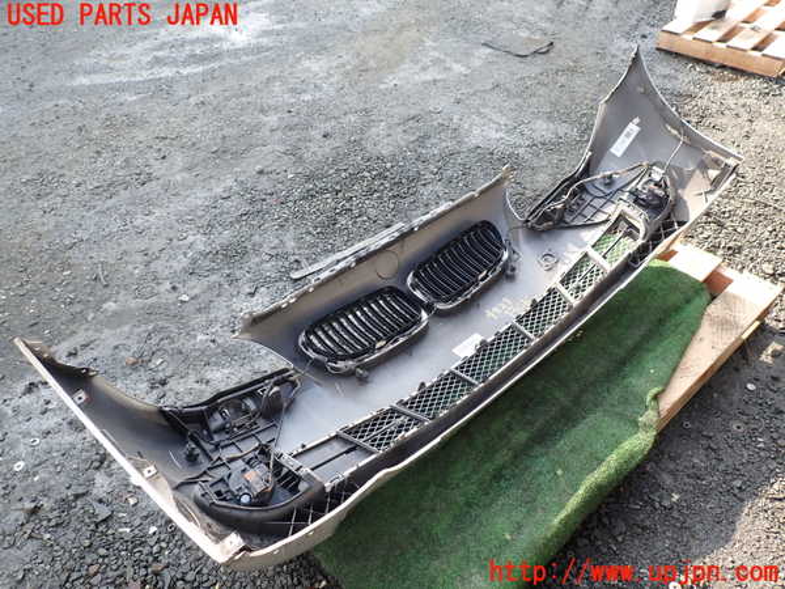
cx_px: 392
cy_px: 294
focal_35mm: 25
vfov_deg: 54.9
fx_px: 567
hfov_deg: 69.4
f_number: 2.8
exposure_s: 1/160
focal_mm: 4.5
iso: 100
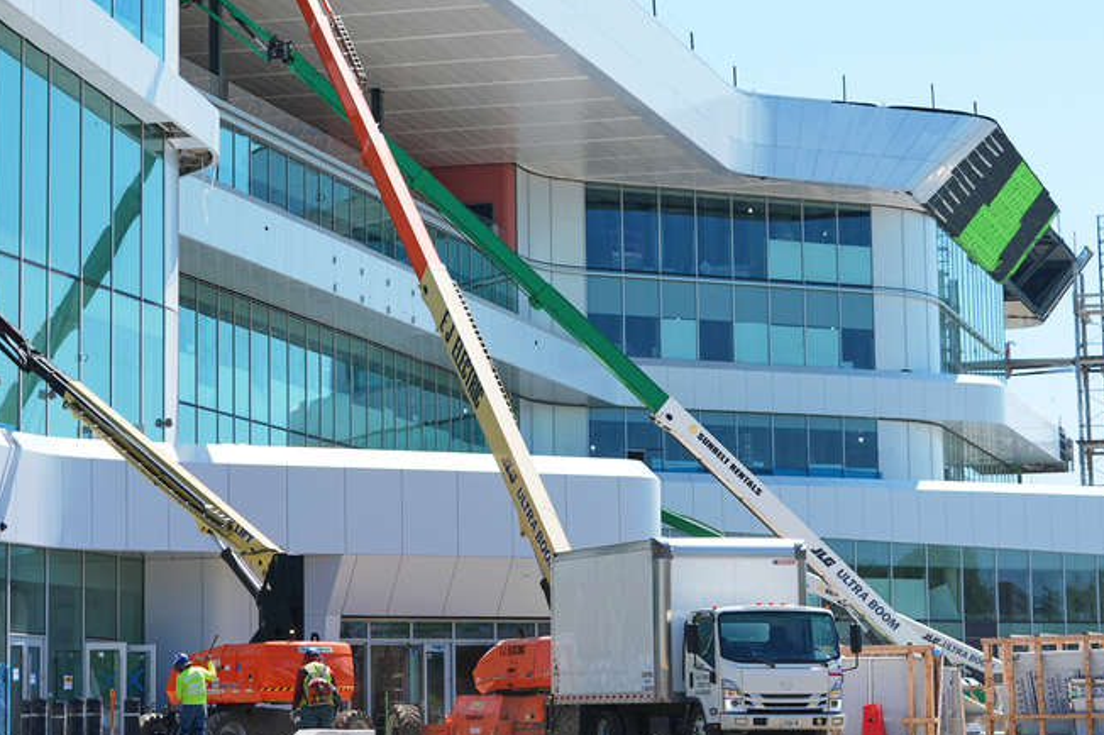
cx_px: 533
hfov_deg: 18.6
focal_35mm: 110
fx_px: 3371
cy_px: 239
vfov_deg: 12.4
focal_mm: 70
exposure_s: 1/1000
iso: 200
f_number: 6.3
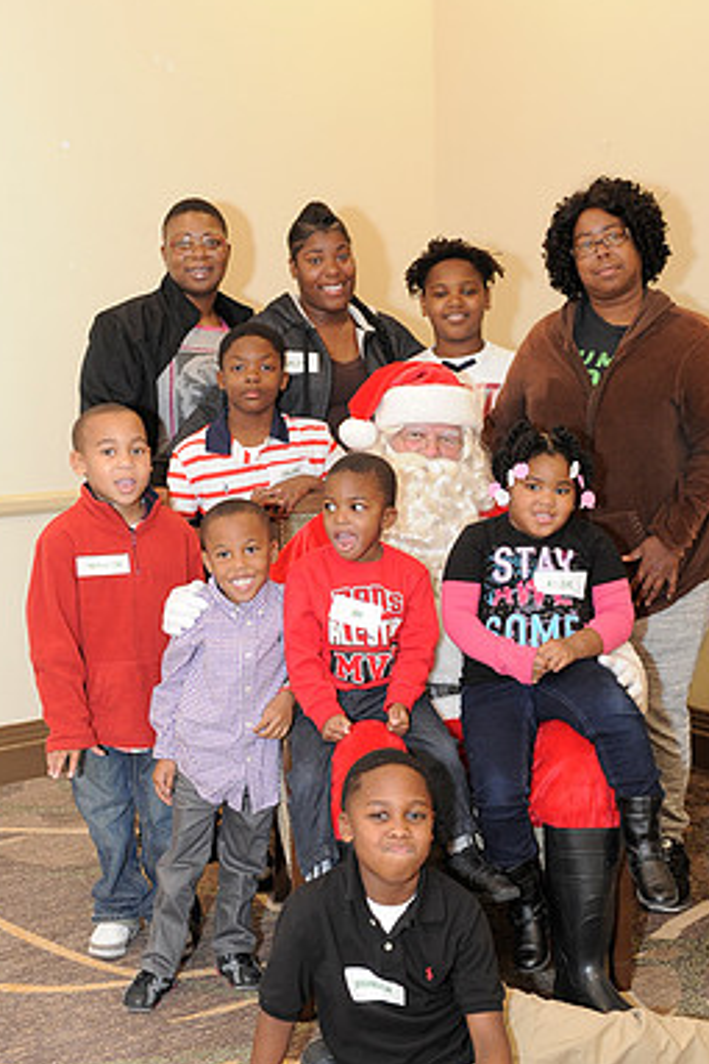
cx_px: 406
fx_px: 1567
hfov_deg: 25.5
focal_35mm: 53
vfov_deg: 37.4
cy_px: 633
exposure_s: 1/100
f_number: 4
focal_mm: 35
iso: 1600
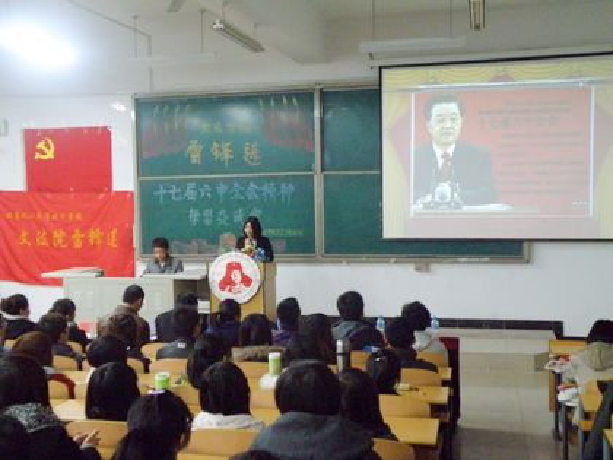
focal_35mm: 41
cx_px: 306
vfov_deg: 35.1
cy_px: 230
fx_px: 726
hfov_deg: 45.8
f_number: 3.3
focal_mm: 7.32
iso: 800
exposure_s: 1/25
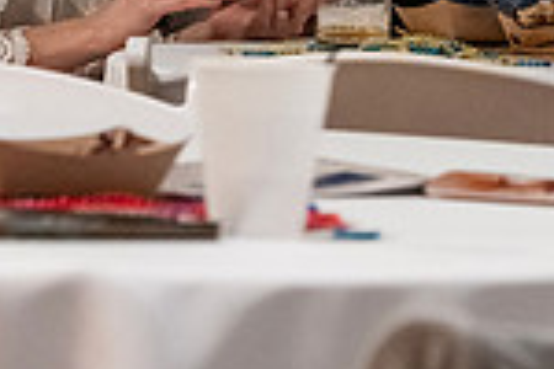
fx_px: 6232
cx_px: 536
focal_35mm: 405
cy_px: -312
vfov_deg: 3.4
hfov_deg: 5.1
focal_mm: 105
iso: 6400
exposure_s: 1/40
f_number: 6.3
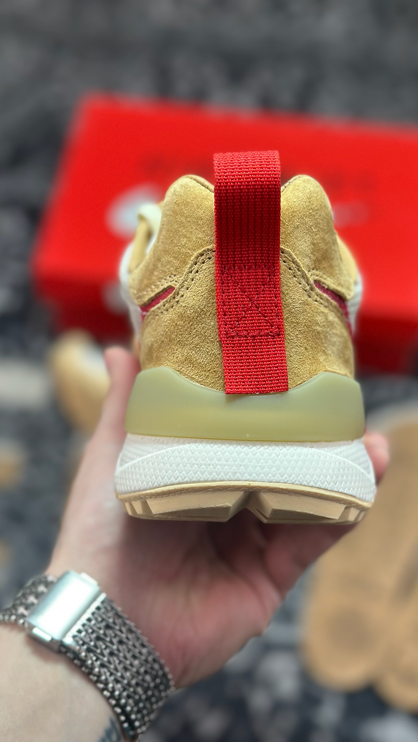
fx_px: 1044
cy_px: 370
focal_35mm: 53
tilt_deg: -58.2
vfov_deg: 39.2
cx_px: 248
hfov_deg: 22.6
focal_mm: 6.86
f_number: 1.78
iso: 80
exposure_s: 1/651
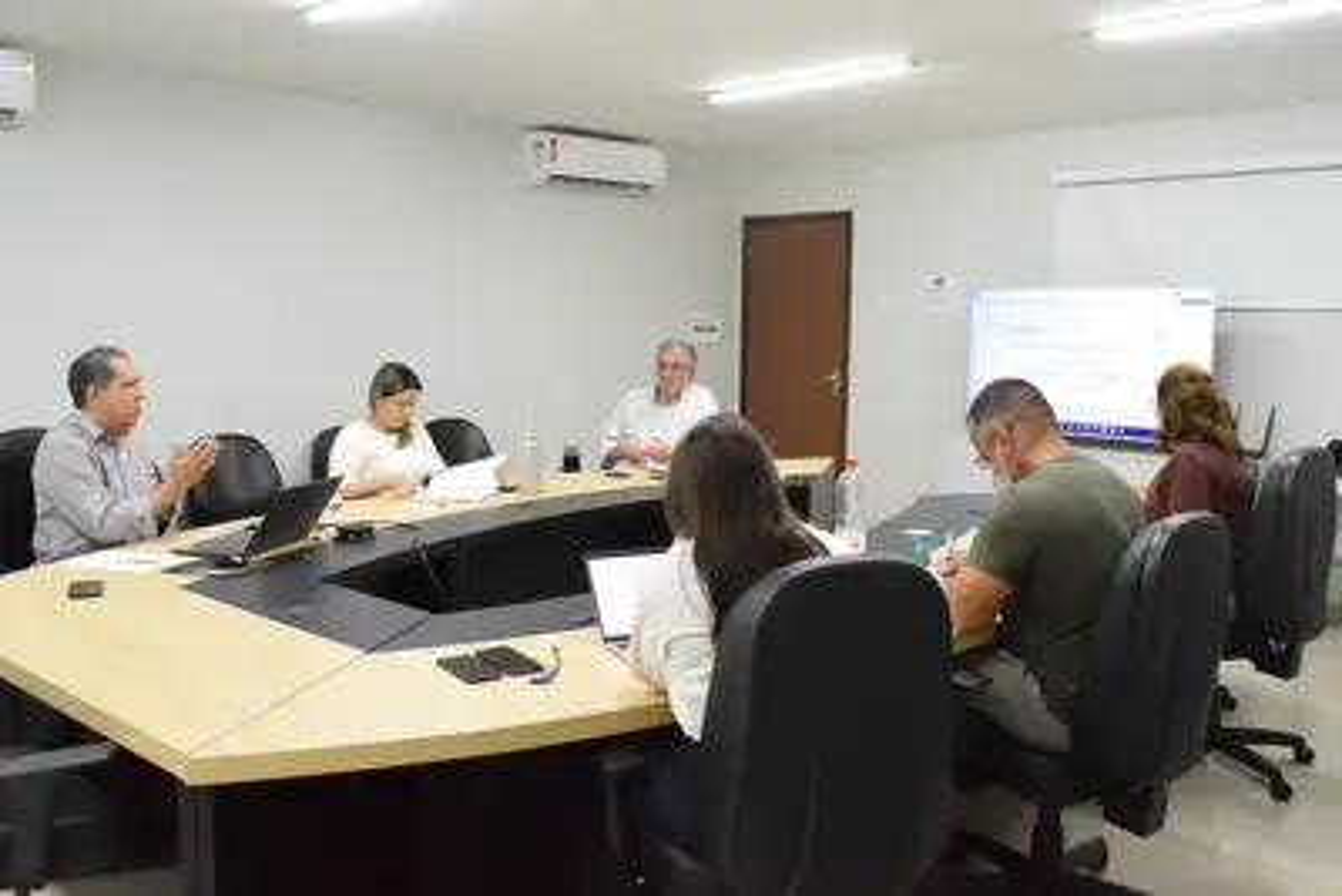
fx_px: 1175
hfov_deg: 59.5
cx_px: 671
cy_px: 448
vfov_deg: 41.7
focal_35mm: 32
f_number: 8
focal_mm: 21
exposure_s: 1/100
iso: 6400
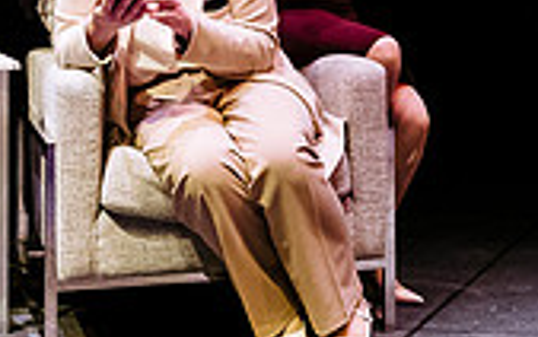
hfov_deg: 13.8
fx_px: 2187
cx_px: 526
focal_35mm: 149
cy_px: -90
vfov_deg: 8.7
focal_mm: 35
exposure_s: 1/50
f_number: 2.8
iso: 1600
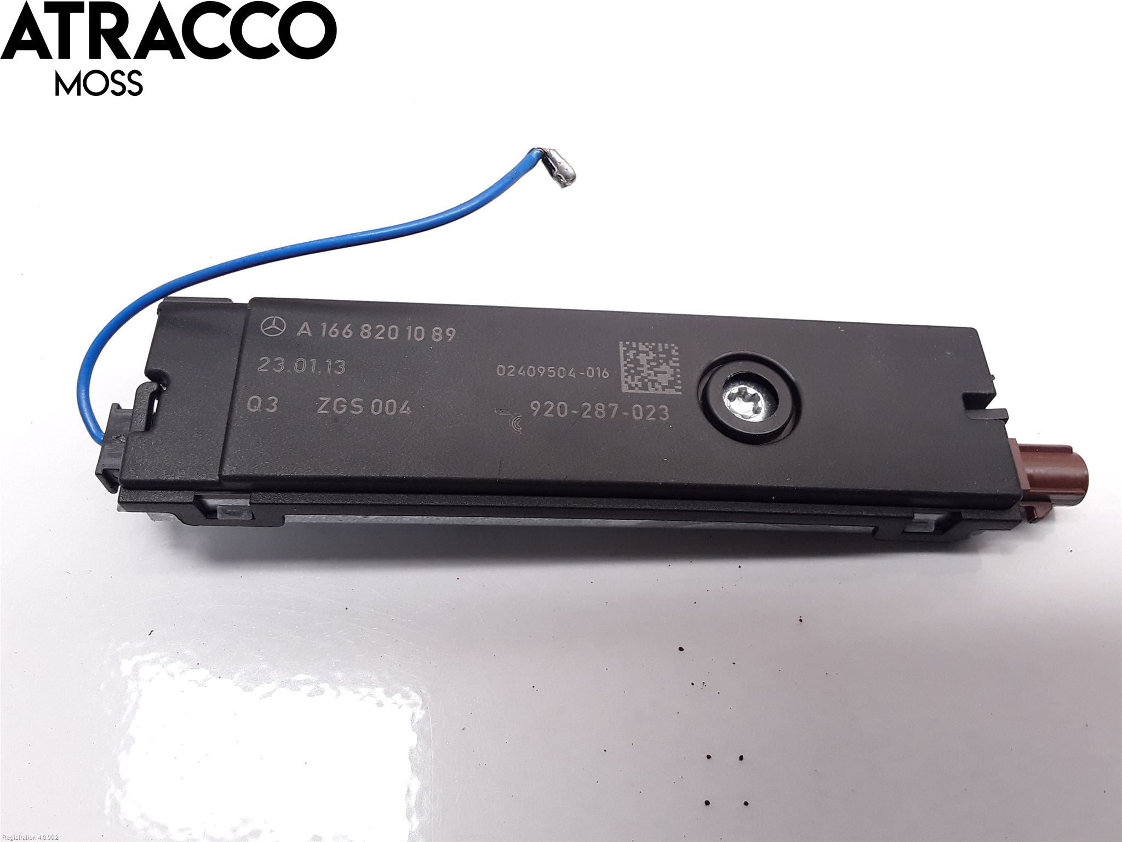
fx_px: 908
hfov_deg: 63.4
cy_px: 421
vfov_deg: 49.7
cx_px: 561
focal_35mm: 28
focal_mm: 2.91
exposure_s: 1/50
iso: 40
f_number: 1.9
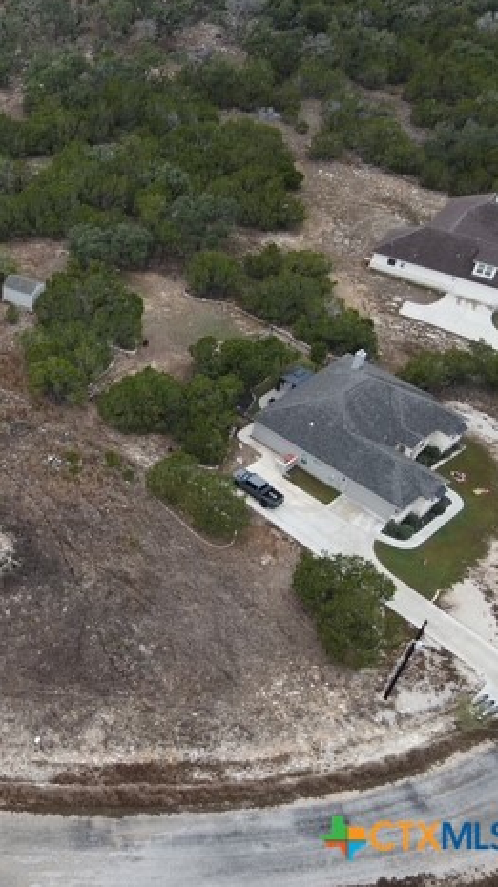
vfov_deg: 55.3
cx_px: -63
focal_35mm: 36
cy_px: 435
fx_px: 847
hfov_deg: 29.3
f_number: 2.8
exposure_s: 1/100
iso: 100
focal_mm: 4.5
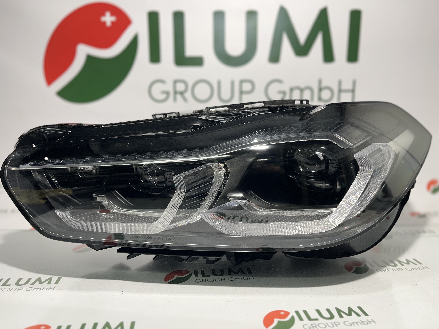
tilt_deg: -10.0
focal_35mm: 26
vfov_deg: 53.1
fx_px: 330
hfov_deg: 67.3
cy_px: 164
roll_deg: -1.3
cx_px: 220
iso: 50
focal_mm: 5.1
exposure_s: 1/100
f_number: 1.6
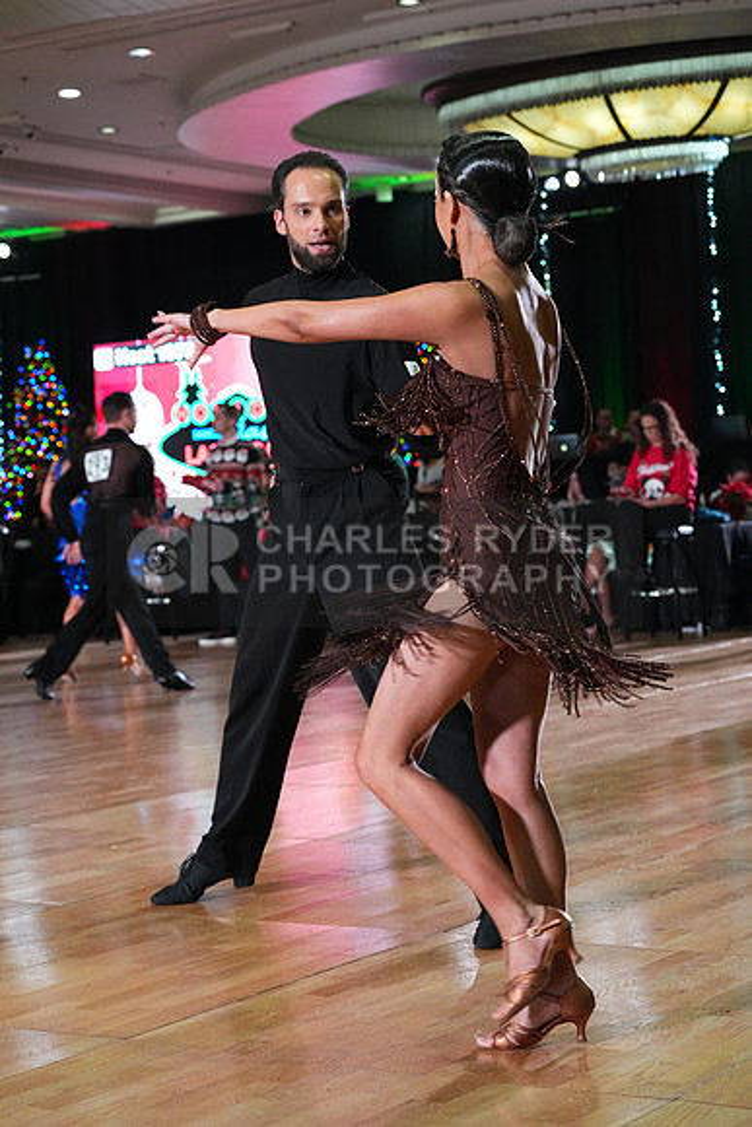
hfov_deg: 19.5
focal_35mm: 70
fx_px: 2192
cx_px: 376
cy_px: 564
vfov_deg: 28.8
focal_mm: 70
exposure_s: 1/400
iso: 8000
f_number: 5.6
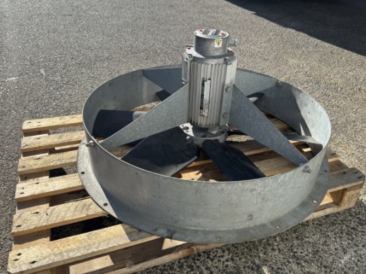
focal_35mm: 28
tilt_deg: -36.8
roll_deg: -4.3
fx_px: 296
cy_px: 149
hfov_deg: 63.4
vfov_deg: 49.6
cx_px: 192
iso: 80
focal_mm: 6.76
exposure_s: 1/3413
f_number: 1.78
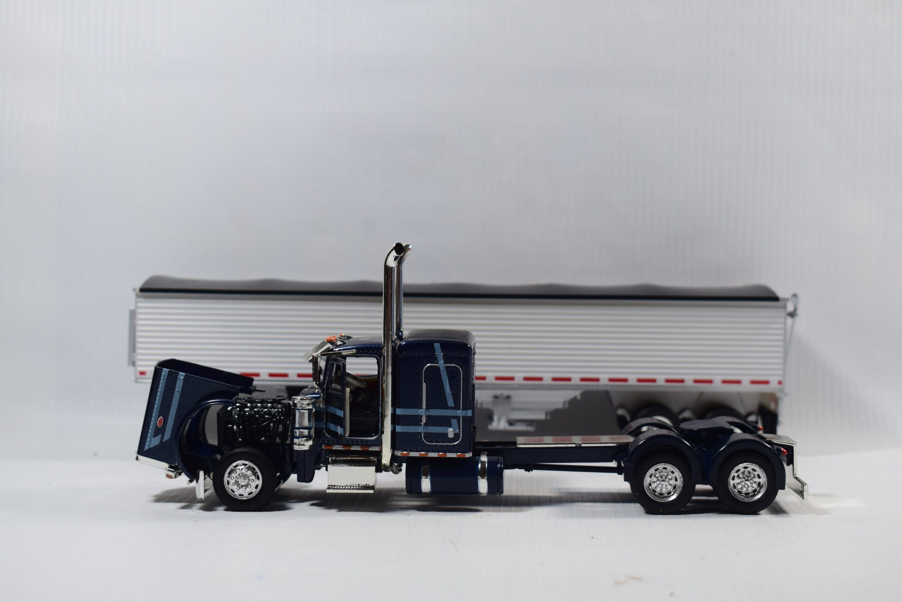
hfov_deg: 35.1
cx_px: 451
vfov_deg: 23.8
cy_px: 301
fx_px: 1428
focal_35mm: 57
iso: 400
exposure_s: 1/50
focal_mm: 38
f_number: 8
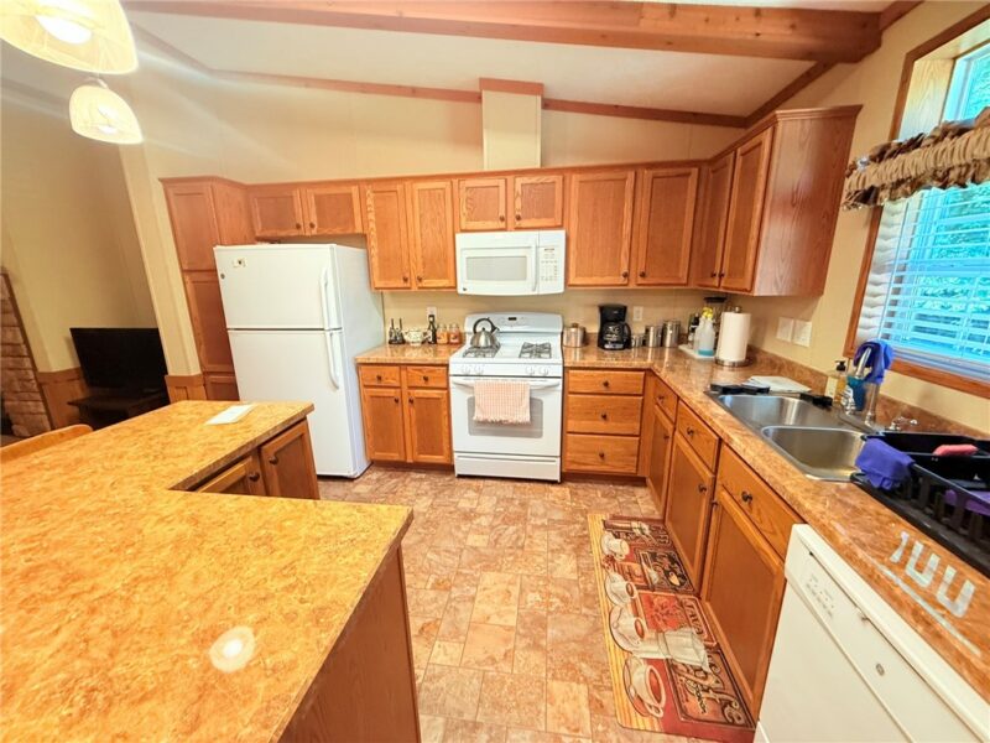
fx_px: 400
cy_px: 372
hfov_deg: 102.1
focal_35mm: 14
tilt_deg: -14.5
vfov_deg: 85.7
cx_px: 495
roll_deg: +0.3
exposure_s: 1/60
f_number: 2.2
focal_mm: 2.22
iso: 250
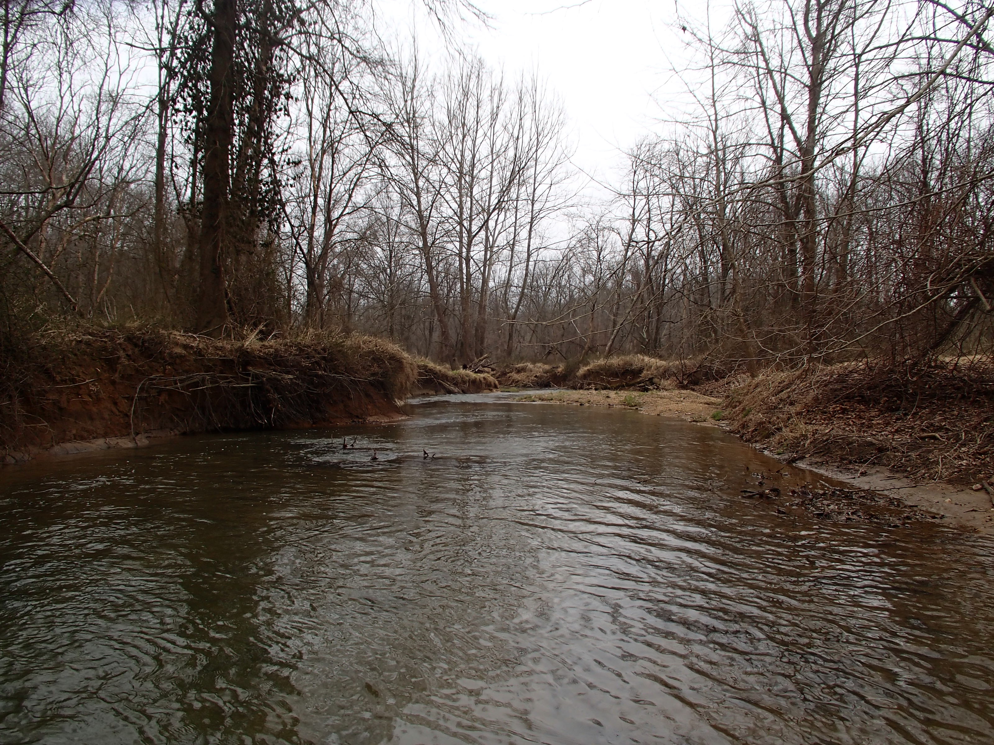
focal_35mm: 28
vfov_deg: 49.7
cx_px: 497
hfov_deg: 63.4
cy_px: 372
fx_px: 804
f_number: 3.9
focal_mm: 5
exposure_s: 1/100
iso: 100
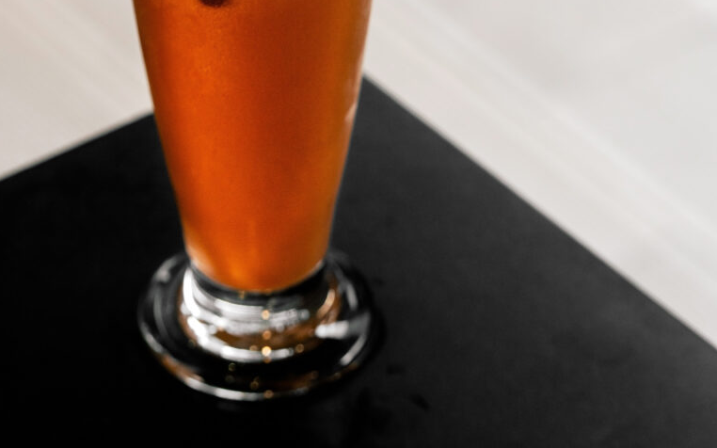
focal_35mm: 171
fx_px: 3341
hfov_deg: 12.2
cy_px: -4
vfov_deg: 7.6
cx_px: 357
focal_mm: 60
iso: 400
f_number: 4
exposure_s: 1/250
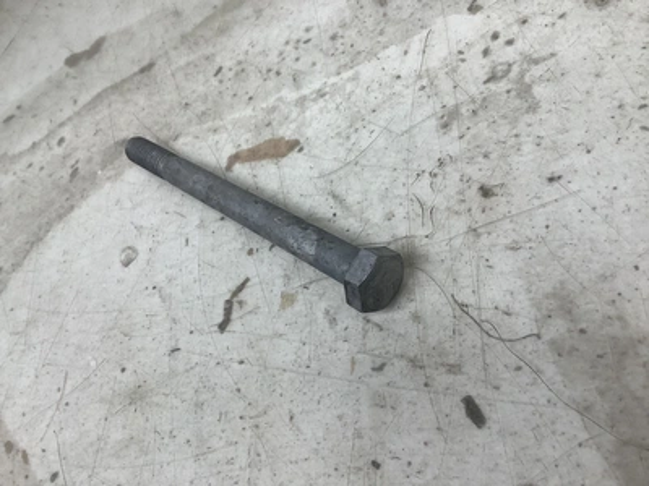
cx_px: 324
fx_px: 581
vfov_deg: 45.4
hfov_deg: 58.4
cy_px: 243
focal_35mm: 31
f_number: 2.4
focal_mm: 3.3
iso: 50
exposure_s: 1/120
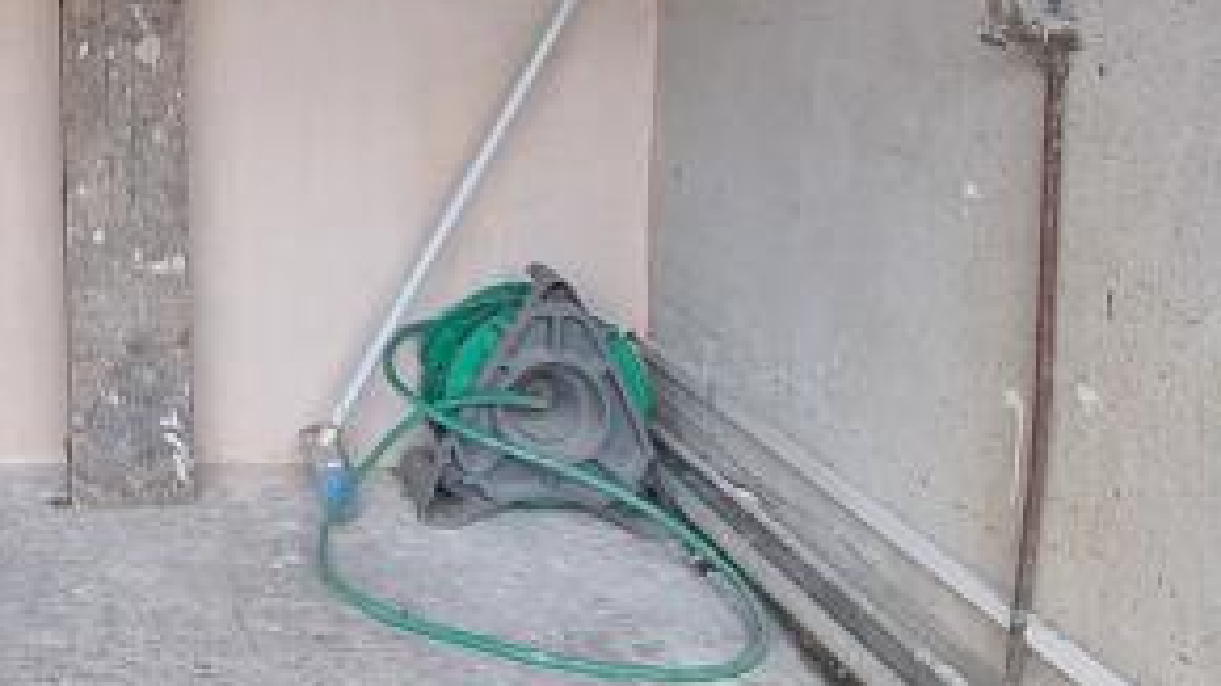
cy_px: -109
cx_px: -8
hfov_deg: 36.9
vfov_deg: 22.3
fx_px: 1619
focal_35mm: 50
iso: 50
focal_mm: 2.2
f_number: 2.2
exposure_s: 1/311
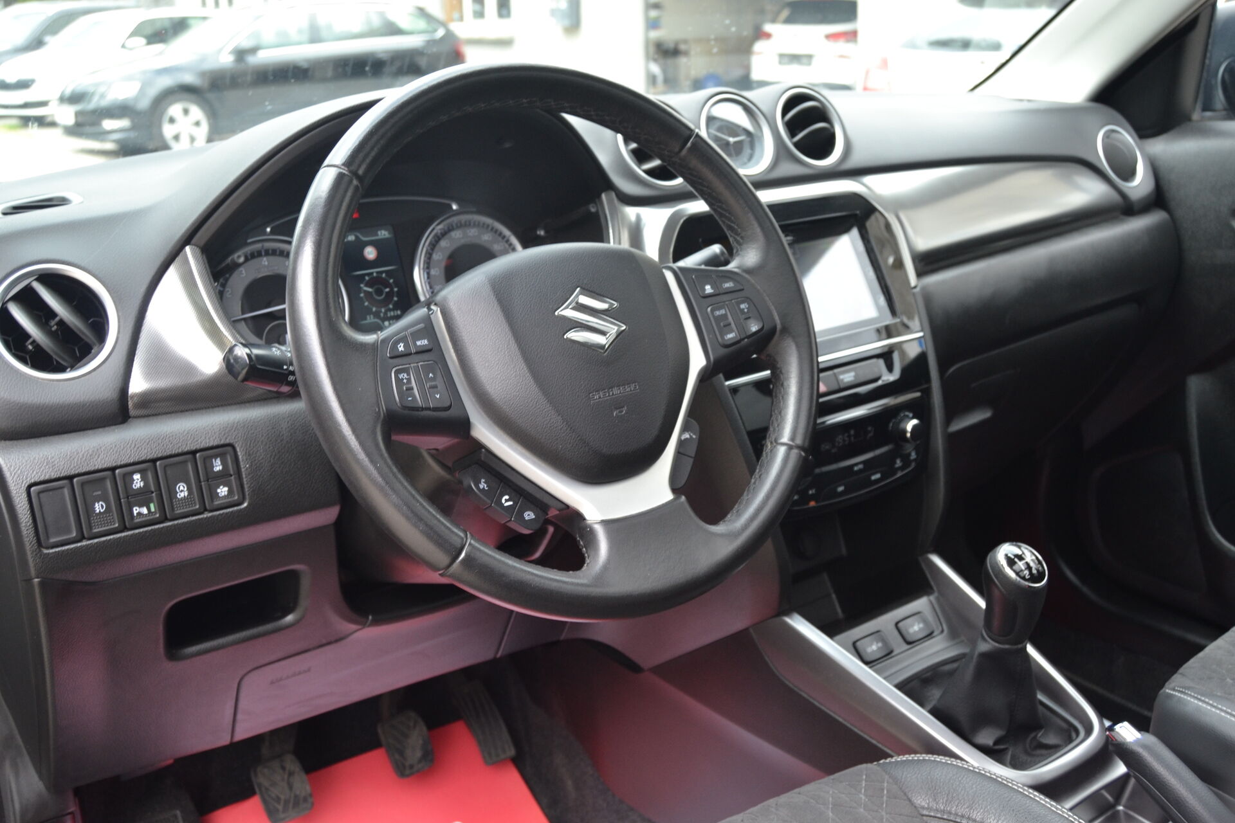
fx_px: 1183
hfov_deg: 55.1
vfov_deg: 38.4
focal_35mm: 34
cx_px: 618
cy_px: 412
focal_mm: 23
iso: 400
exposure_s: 1/125
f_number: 5.6
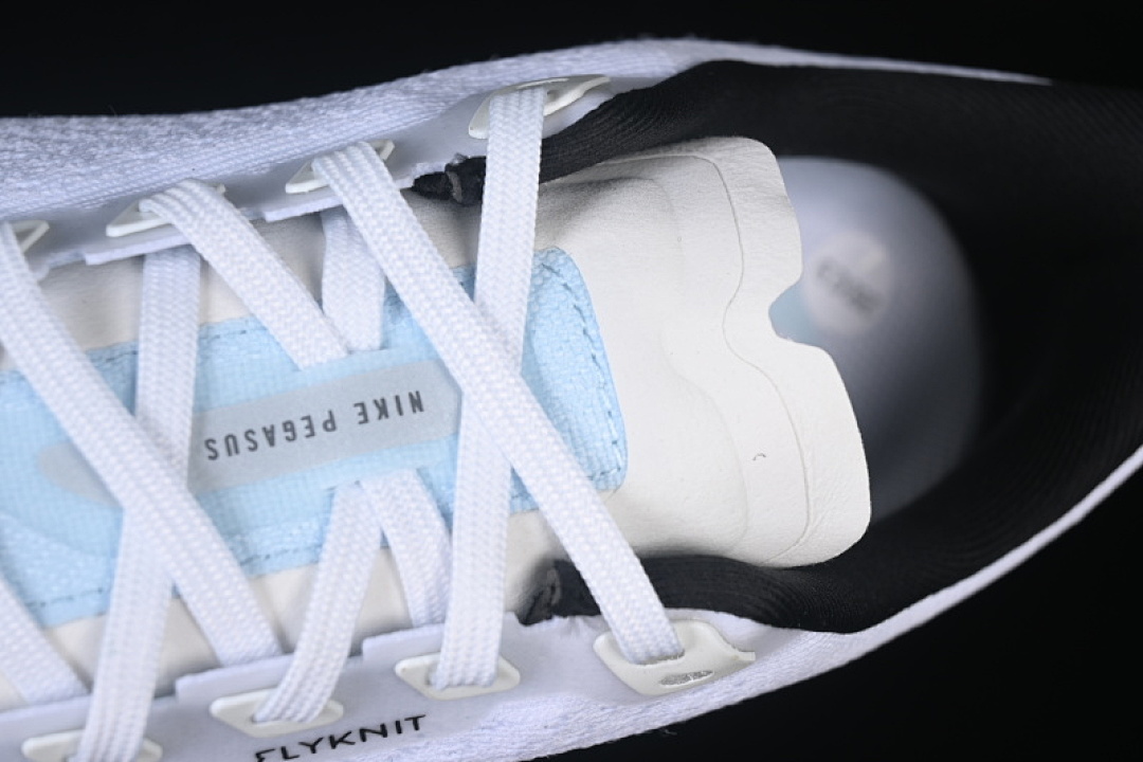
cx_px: 572
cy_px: 381
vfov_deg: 18.2
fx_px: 2381
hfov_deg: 27.0
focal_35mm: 75
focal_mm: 50
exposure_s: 1/100
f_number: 7.1
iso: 160
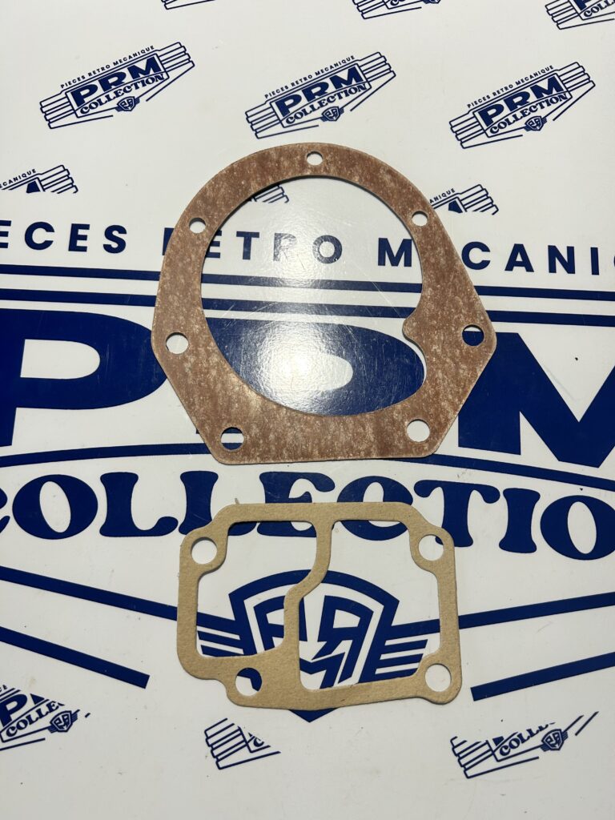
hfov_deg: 53.1
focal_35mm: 26
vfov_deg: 67.3
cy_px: 410
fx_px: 616
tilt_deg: -78.1
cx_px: 308
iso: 40
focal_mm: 5.7
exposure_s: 1/290
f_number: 1.5
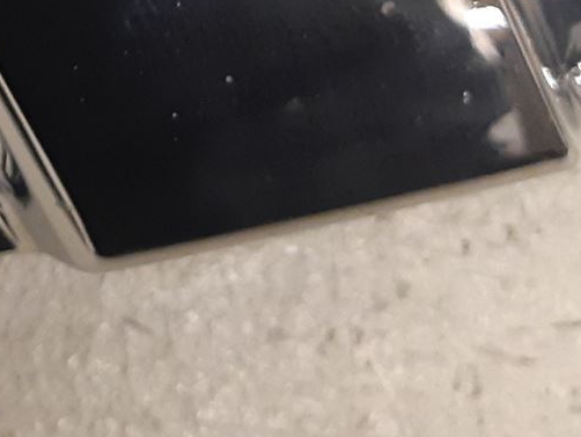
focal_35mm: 106
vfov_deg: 12.6
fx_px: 1780
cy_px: -369
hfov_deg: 17.5
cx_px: -162
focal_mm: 3.93
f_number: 1.7
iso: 250
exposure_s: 1/50
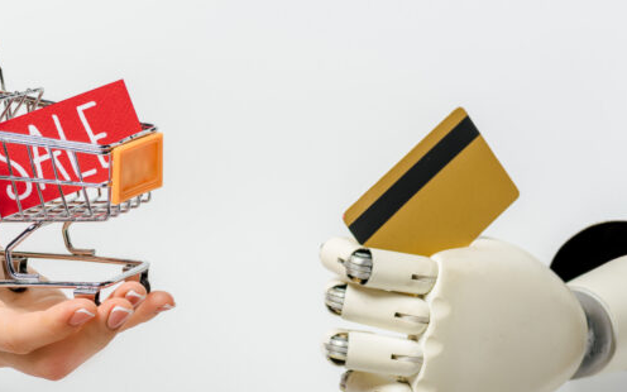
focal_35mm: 221
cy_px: 329
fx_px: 3776
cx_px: 206
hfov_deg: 9.5
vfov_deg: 5.9
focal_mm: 105
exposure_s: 1/200
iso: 100
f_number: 9
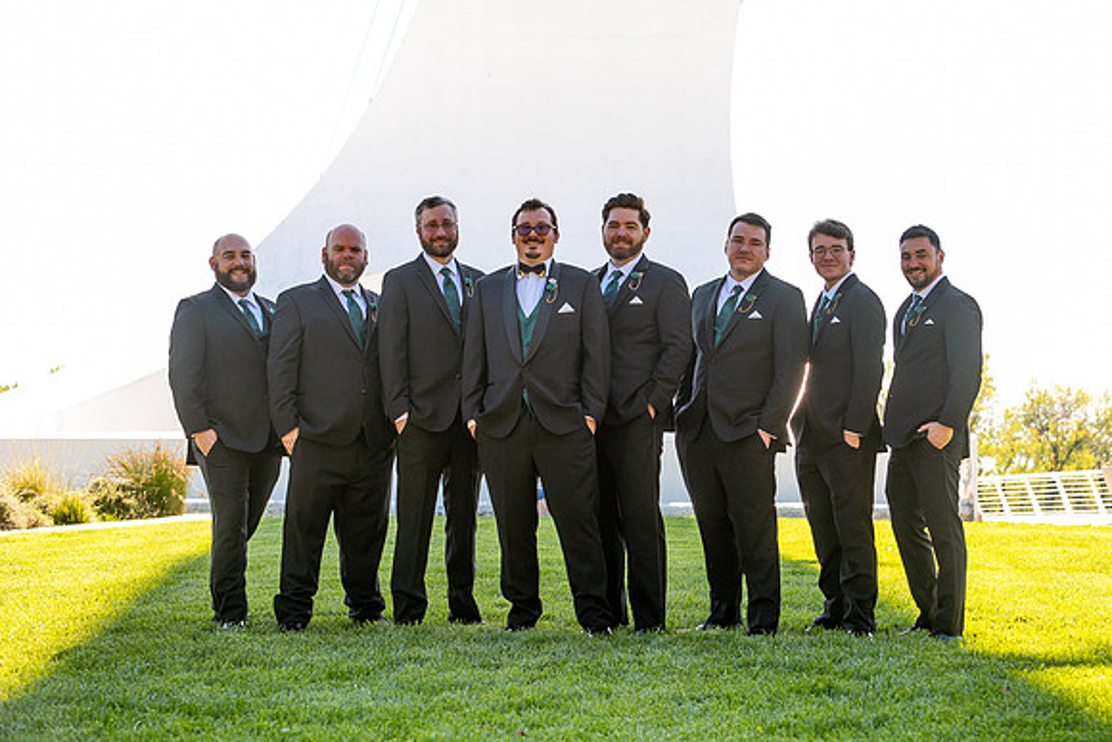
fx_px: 2834
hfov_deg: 22.2
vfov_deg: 14.9
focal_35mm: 92
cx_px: 638
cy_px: 365
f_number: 5.6
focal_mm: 80
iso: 400
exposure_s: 1/400
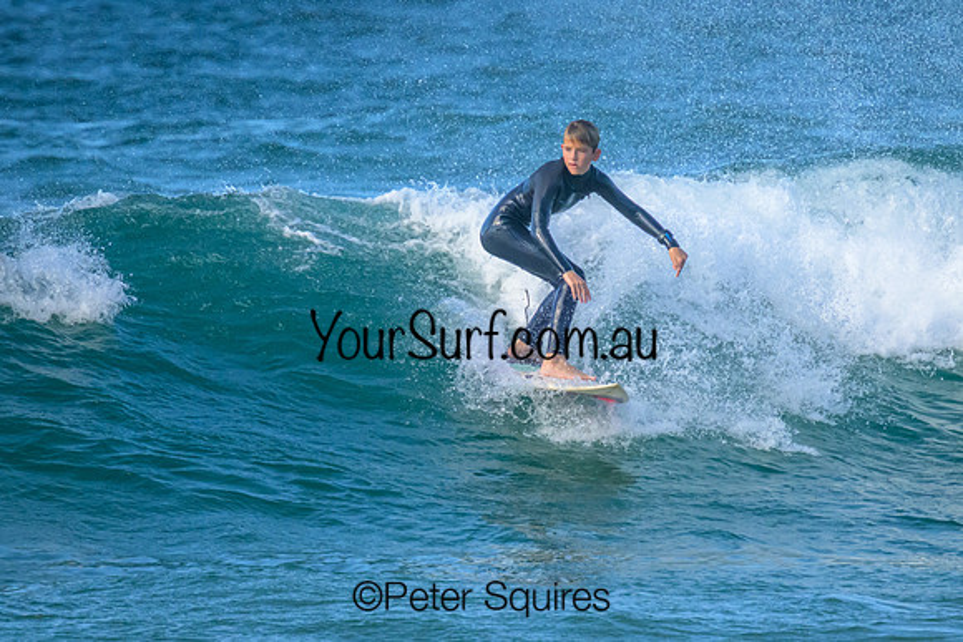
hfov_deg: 1.9
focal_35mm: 1100
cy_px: 310
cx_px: 539
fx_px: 29432
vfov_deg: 1.3
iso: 3200
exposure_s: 1/2000
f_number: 11
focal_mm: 800
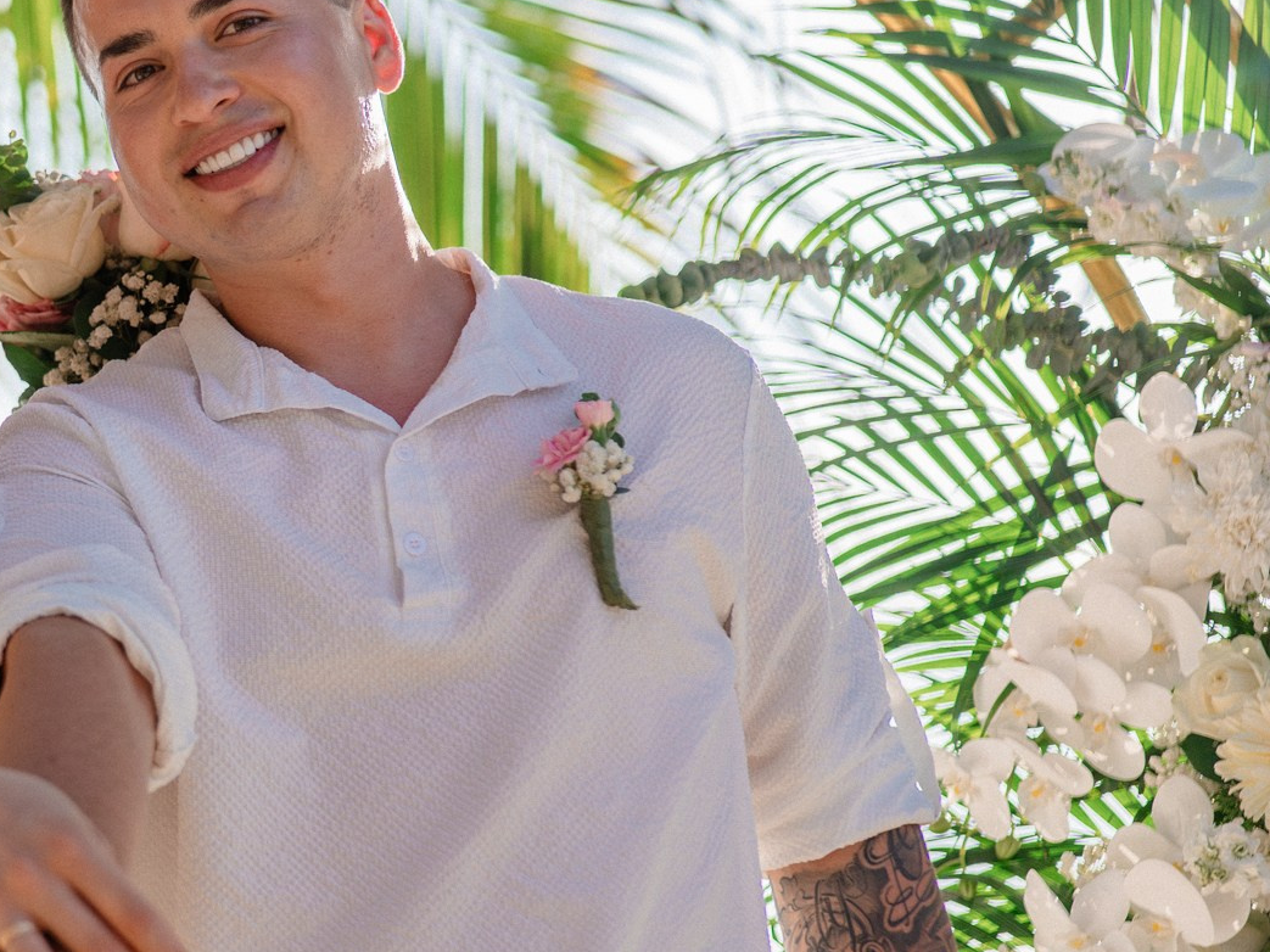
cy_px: 473
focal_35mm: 106
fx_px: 3889
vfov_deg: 14.0
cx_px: -57
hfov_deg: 18.0
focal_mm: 50
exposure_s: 1/3200
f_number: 2.2
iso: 500
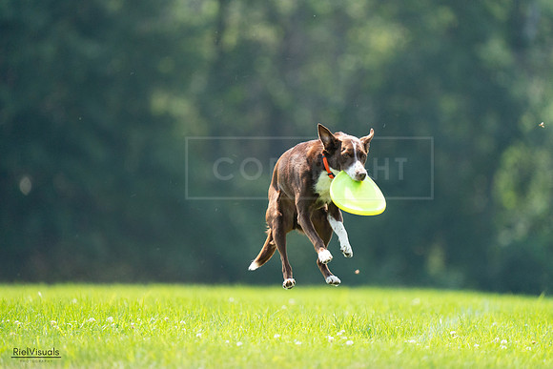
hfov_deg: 3.8
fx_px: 8312
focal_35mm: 541
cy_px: 184
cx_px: 276
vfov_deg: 2.5
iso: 3200
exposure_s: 1/4000
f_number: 6.3
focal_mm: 541
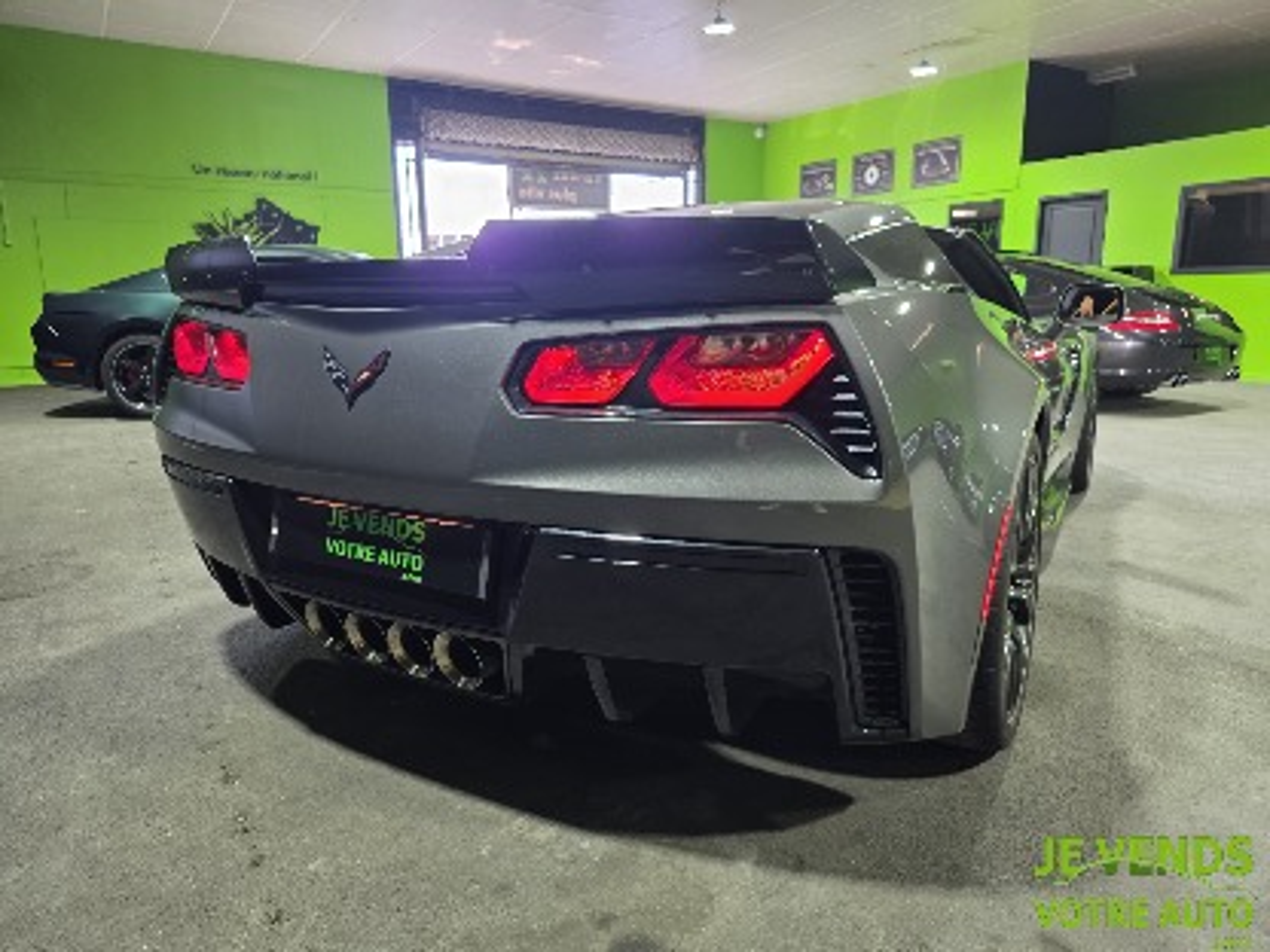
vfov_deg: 58.9
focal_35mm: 23
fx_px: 844
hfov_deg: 73.9
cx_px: 635
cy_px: 476
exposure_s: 1/100
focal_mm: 6.25
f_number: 1.7
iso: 125
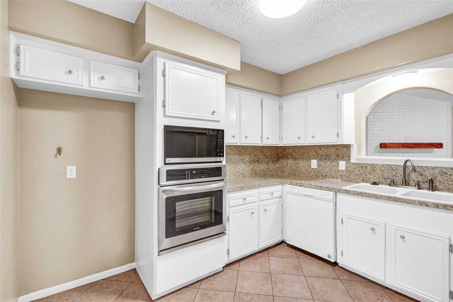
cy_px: 151
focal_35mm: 15
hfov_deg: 100.4
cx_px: 226
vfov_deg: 77.3
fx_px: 189
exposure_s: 1/3
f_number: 7.1
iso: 100
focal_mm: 10
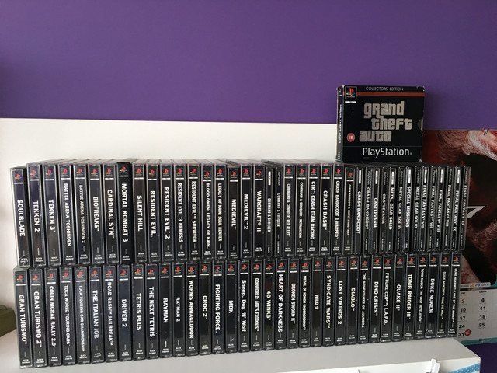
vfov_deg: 48.2
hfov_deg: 61.7
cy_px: 186
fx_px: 416
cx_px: 248
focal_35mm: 29
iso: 40
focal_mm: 4.15
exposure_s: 1/17
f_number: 2.2
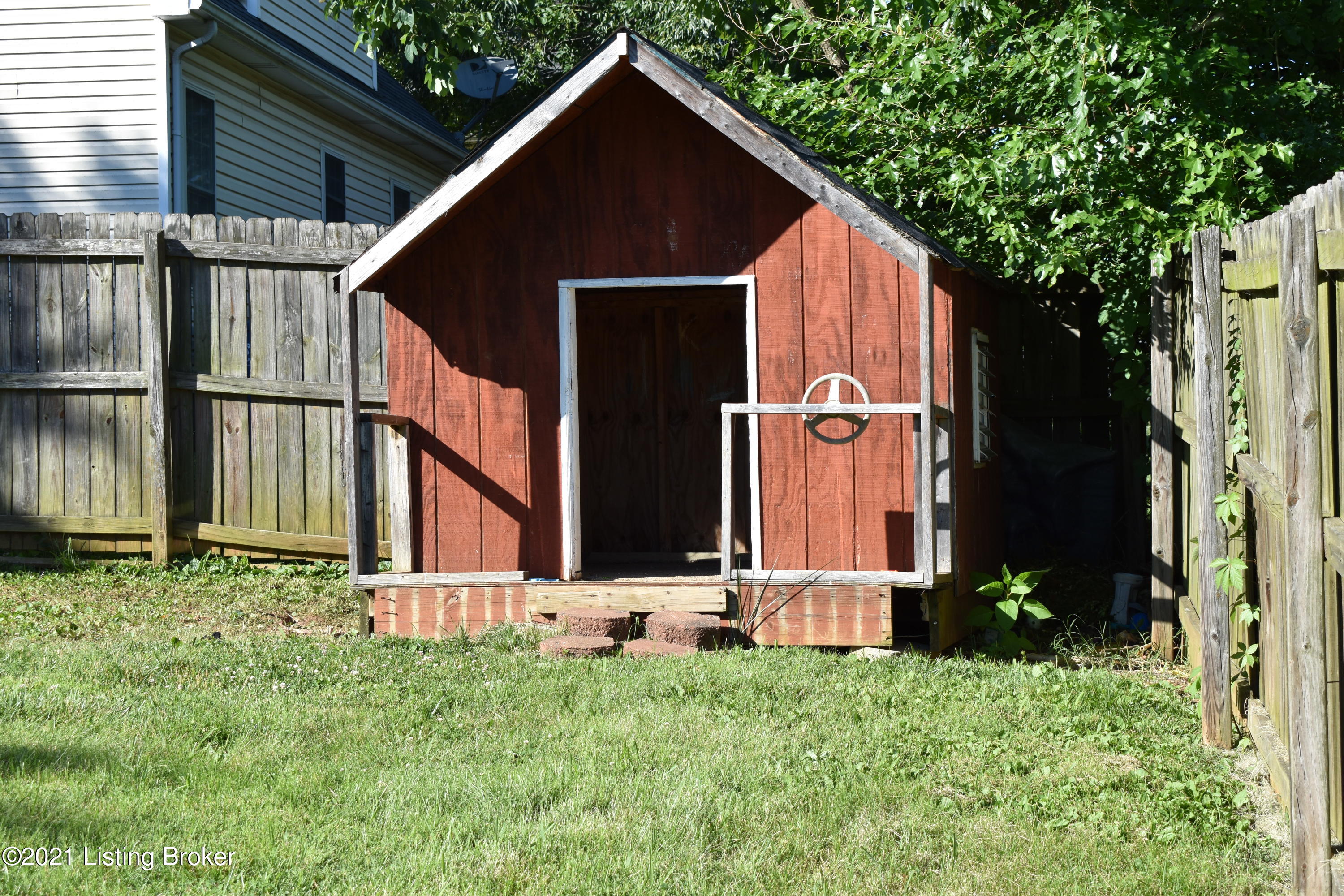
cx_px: 672
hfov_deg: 28.1
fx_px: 2688
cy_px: 448
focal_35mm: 72
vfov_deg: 18.9
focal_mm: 48
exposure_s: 1/250
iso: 160
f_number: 8
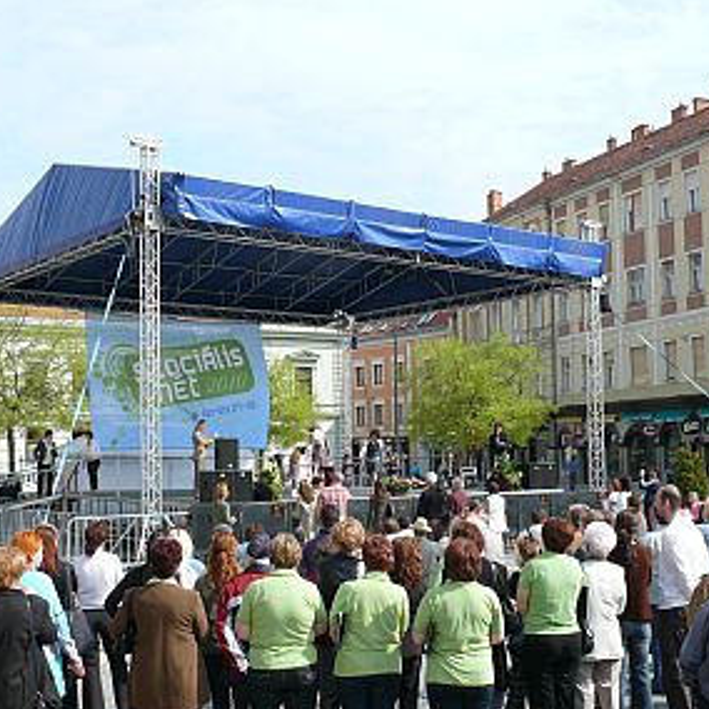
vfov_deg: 34.6
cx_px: 384
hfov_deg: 34.7
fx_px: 1135
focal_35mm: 49
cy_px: 394
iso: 100
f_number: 5.6
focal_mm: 7.4
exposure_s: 1/320
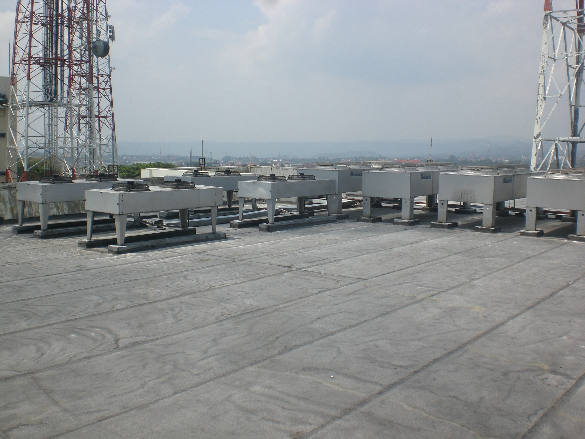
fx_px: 642
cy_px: 220
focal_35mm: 38
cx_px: 292
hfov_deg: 49.0
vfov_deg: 37.7
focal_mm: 6.3
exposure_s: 1/640
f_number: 4.4
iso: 50
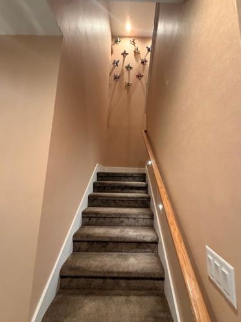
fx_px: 139
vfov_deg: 98.2
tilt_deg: +15.3
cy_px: 155
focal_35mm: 15
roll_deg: +2.0
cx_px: 129
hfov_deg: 81.6
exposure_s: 1/60
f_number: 2.2
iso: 400
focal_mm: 2.22
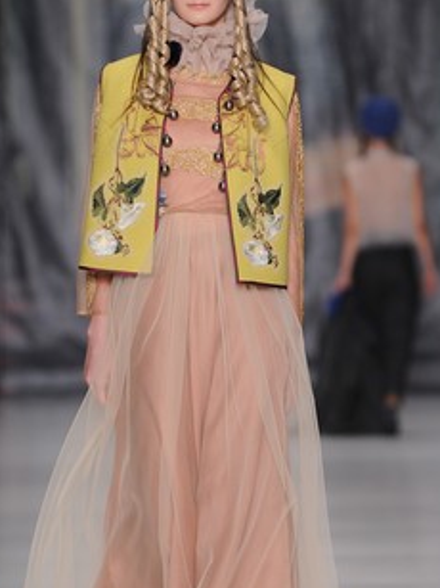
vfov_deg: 6.1
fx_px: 5529
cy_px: 341
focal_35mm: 326
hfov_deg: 4.6
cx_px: 207
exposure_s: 1/250
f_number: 4.5
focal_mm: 200
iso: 800
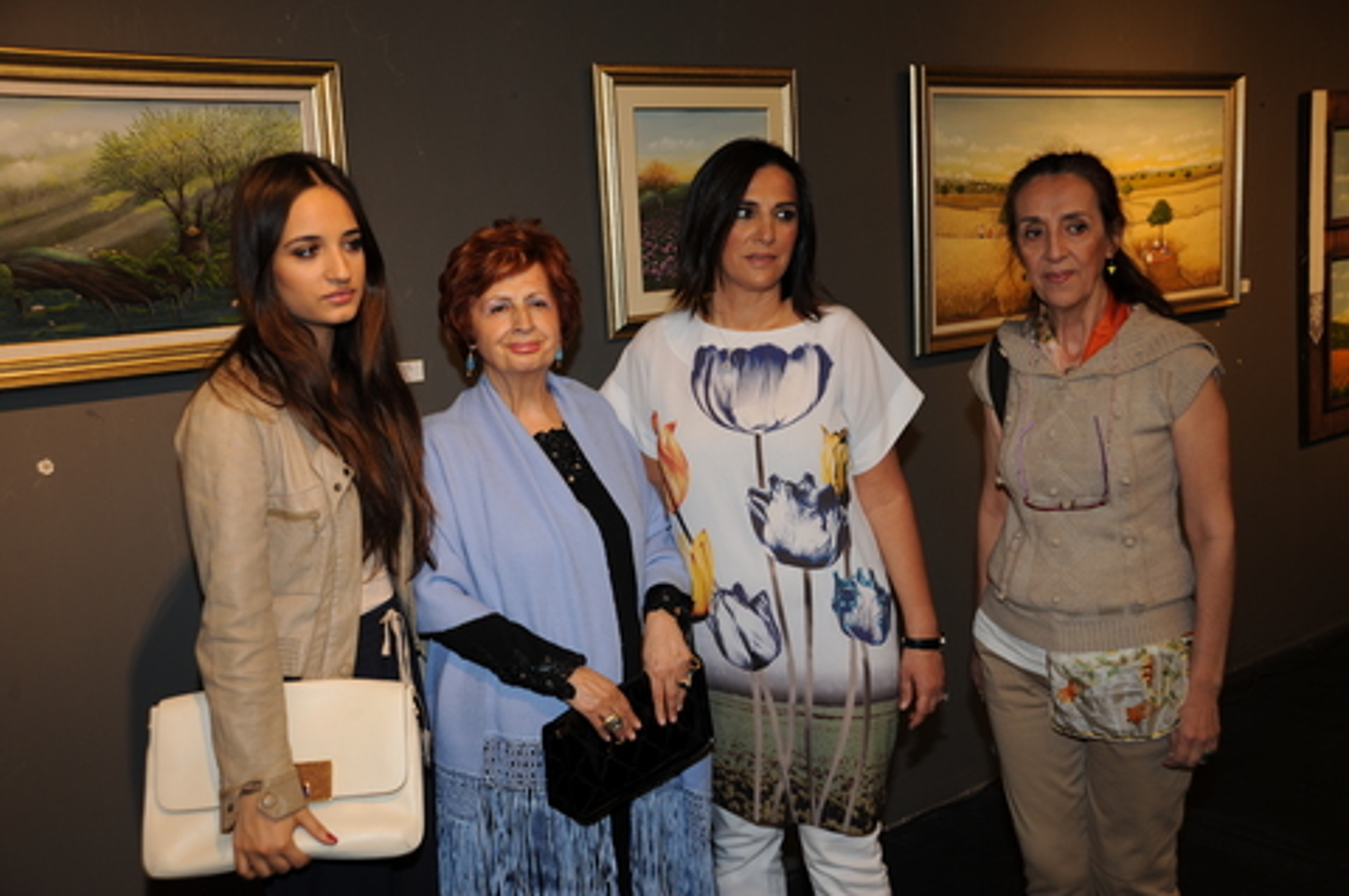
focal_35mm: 38
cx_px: 674
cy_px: 448
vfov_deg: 35.0
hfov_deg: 50.7
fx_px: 1422
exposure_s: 1/60
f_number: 5.6
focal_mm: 38
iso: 400
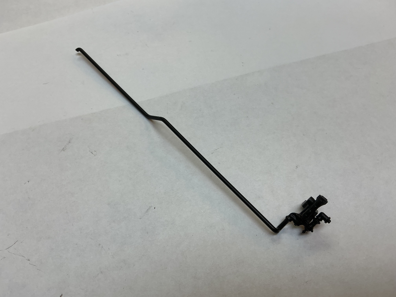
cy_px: 148
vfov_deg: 48.2
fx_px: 332
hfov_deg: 61.7
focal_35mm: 29
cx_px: 198
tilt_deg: -62.1
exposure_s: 1/100
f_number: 1.8
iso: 20
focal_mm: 3
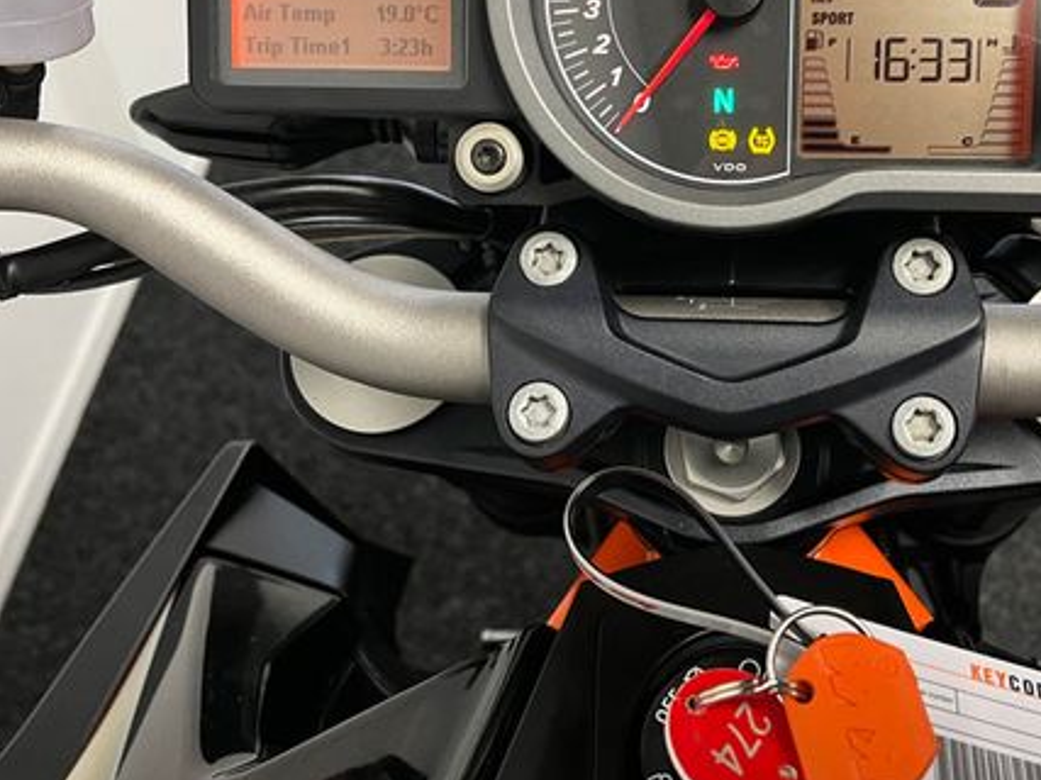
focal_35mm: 39
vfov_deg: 36.5
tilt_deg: -49.0
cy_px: 280
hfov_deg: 47.4
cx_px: 661
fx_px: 1173
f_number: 1.6
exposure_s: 1/50
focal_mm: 5.1
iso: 100
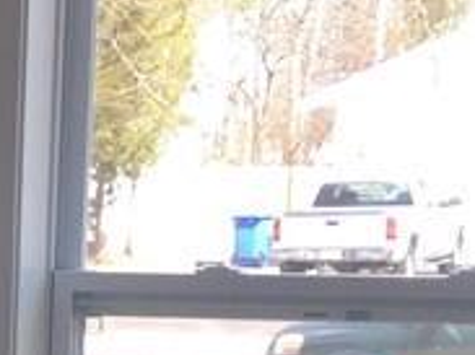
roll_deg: +0.4
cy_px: 557
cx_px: -589
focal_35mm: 162
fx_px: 2222
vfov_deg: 8.9
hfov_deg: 10.7
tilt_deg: -9.0
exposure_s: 1/139
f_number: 2.2
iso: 32
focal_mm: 4.15
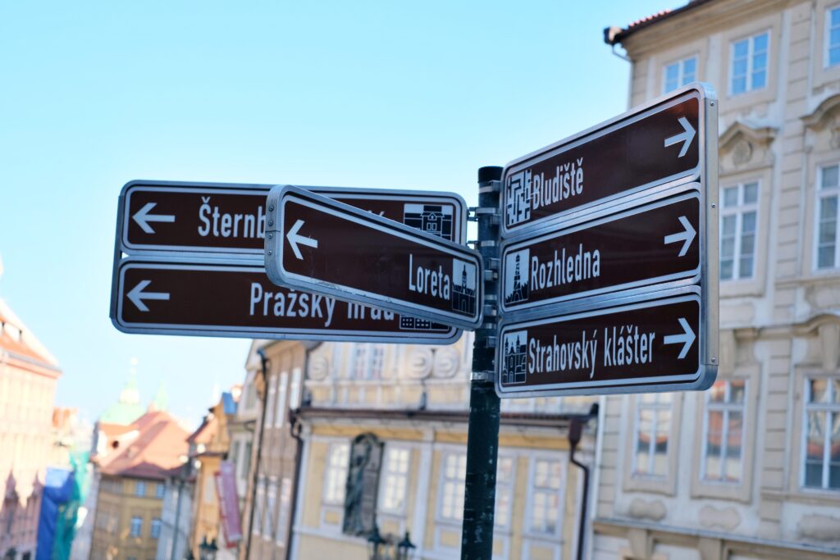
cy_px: 280
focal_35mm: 53
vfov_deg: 25.5
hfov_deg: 37.5
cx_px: 420
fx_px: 1237
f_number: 4
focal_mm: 35
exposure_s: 1/550
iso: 320
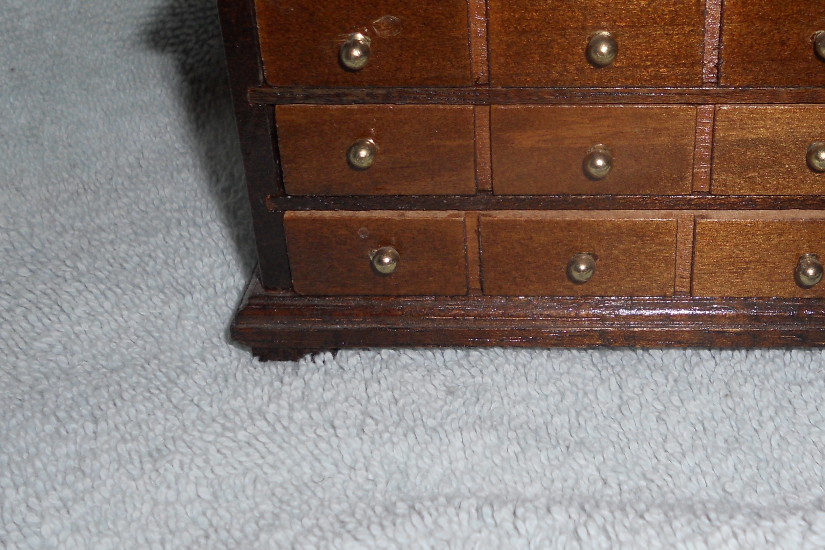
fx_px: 1215
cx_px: 602
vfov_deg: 25.4
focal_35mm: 53
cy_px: 198
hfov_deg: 36.8
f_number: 8.8
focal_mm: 5.8
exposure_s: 1/25
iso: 80
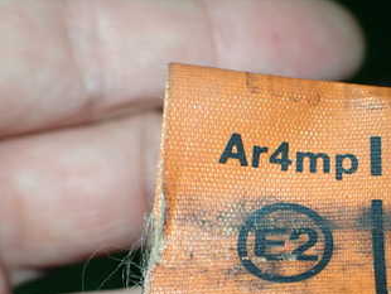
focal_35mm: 58
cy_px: 241
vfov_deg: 24.8
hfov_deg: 31.1
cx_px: 377
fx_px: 656
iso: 320
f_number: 2.3
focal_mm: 5.4
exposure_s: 1/125
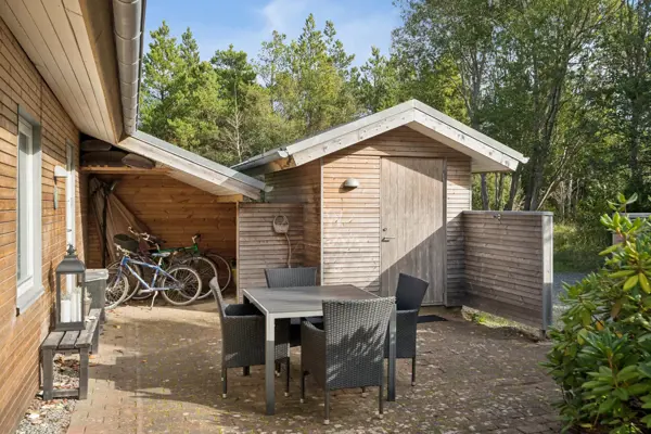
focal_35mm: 32
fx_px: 579
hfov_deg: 58.7
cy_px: 217
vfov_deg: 41.1
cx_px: 326
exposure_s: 1/800
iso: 800
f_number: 8
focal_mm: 32
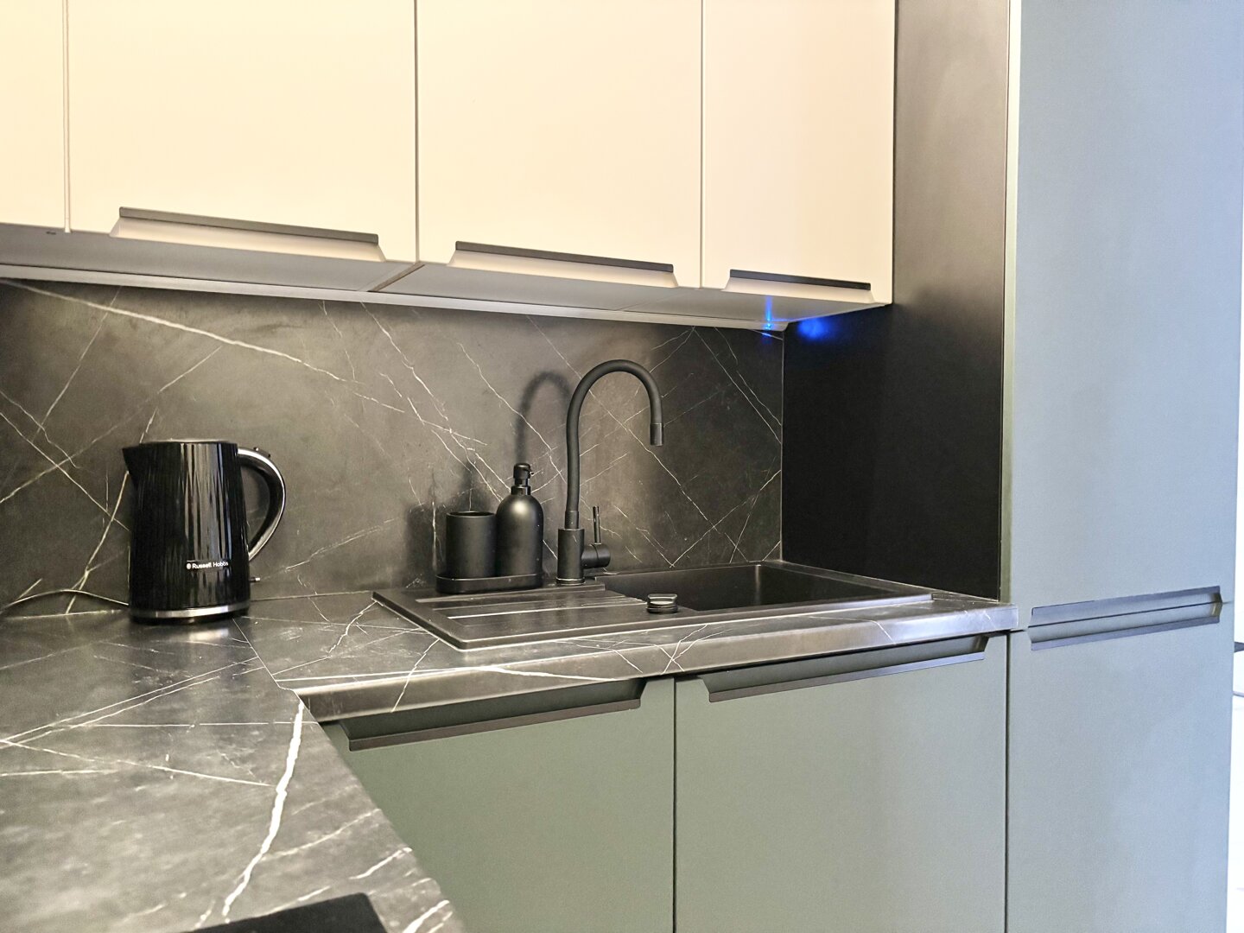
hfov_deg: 67.3
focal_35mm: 26
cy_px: 466
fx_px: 934
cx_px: 622
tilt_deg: -1.9
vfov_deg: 53.1
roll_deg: -0.2
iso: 800
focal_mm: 5.96
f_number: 1.6
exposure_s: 1/30
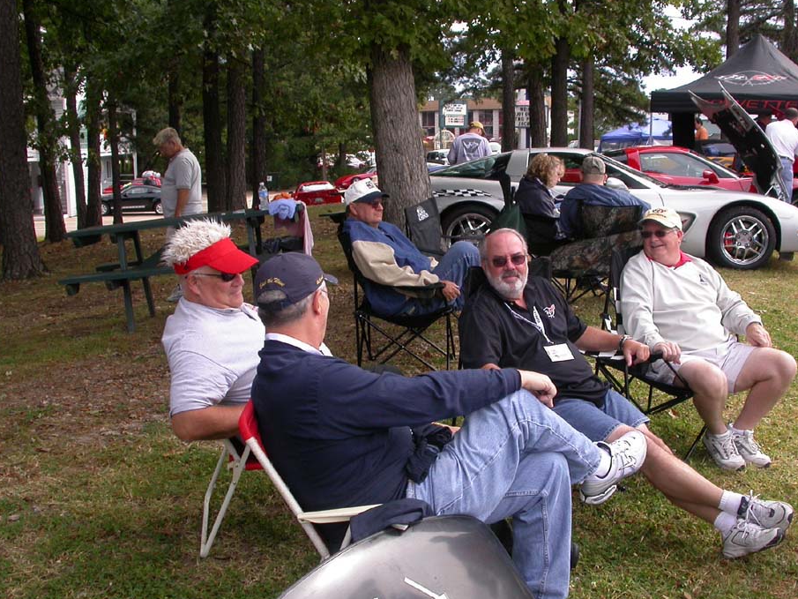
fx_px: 991
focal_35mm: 43
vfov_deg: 33.6
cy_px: 326
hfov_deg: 43.8
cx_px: 443
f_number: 5.3
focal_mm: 7.85
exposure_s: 1/169
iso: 100
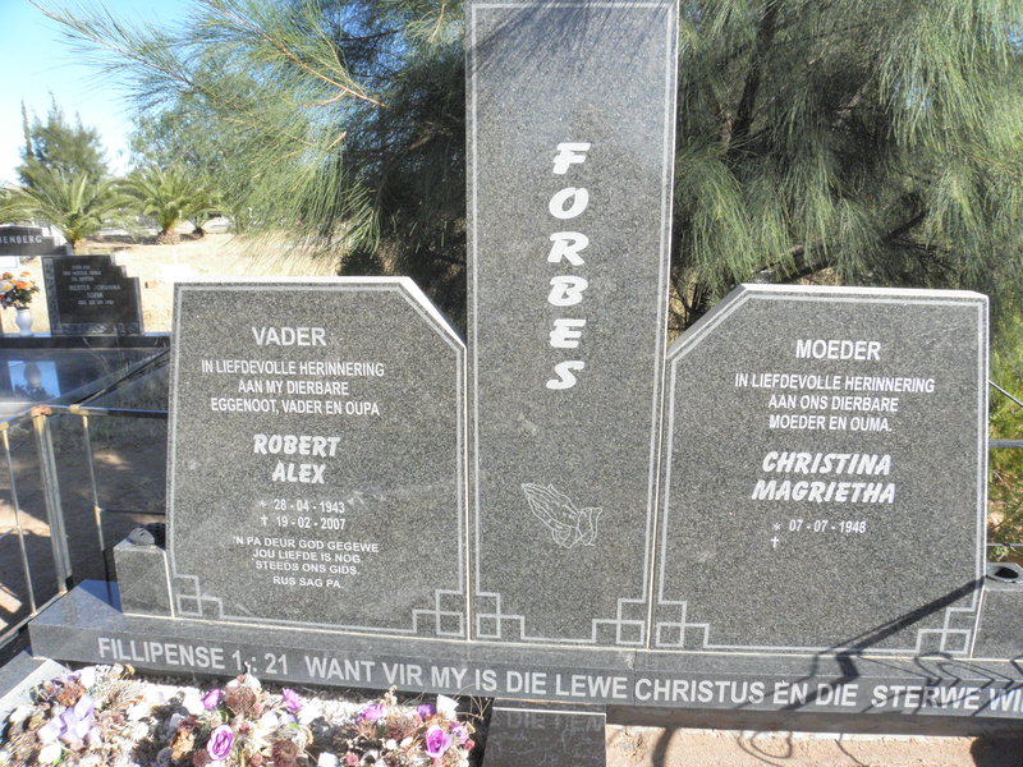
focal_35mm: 26
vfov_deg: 53.1
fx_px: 768
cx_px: 512
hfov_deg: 67.3
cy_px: 384
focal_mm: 4.6
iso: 200
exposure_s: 1/400
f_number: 6.3
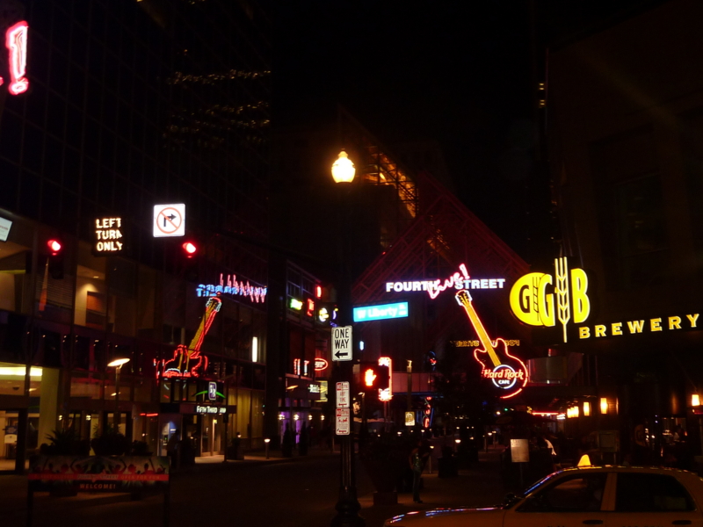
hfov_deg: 42.9
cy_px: 264
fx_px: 894
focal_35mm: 44
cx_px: 352
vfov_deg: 32.9
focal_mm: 5
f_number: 3.4
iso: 100
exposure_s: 1/8
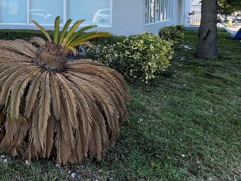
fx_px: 223
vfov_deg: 41.6
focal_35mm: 32
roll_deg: +0.6
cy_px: 27
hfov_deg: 43.1
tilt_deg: -2.4
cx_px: -29
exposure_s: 1/272
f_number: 1.8
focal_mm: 1.57
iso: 32
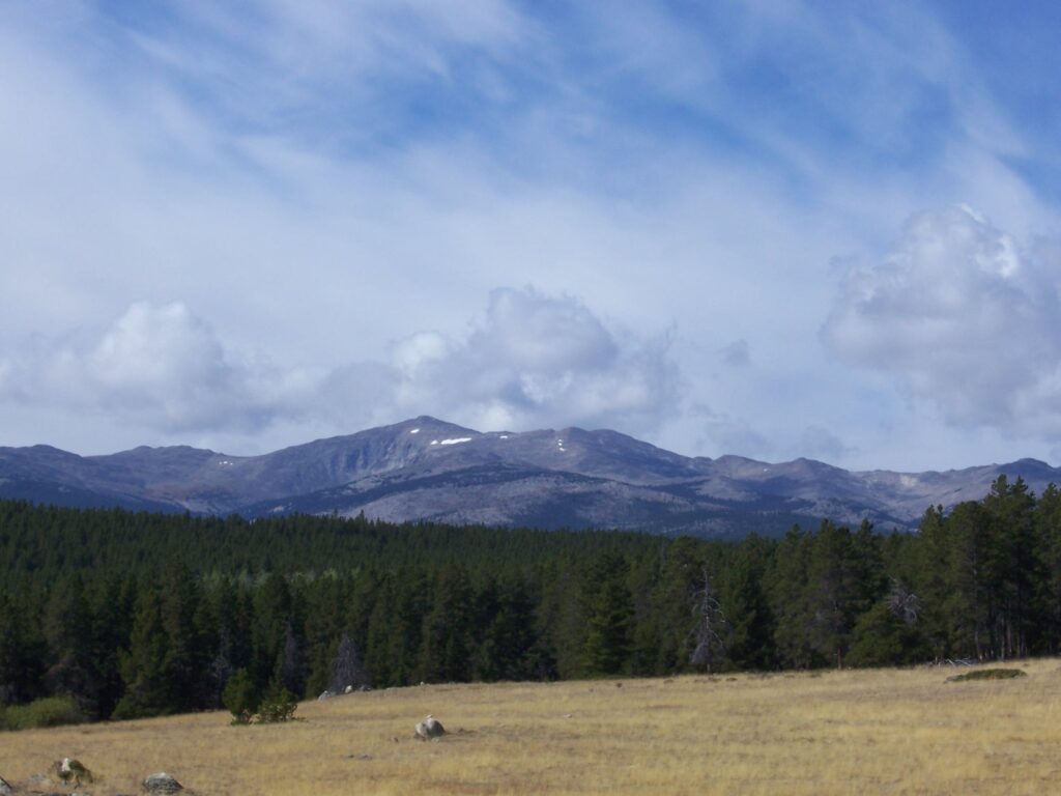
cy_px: 398
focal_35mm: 102
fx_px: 3126
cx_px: 530
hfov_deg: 19.3
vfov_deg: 14.5
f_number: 9.5
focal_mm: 16.8
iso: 80
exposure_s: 1/250
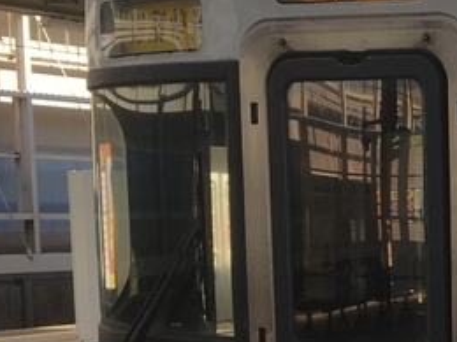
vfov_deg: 12.8
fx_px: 1505
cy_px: 360
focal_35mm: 114
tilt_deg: -7.9
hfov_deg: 15.4
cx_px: 765
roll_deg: +0.9
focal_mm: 4.15
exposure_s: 1/827
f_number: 2.2
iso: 25
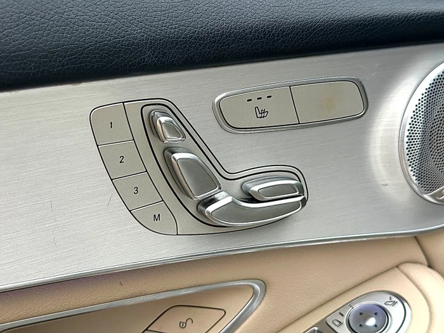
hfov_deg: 39.7
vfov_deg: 30.3
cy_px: 166
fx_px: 616
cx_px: 222
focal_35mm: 48
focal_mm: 6.86
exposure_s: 1/880
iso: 64
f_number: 1.78
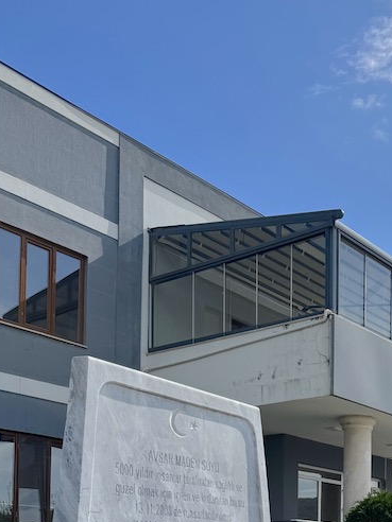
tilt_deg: +3.1
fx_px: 755
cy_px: 535
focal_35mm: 50
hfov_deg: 28.1
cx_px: 346
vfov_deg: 34.4
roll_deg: -1.6
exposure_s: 1/7937
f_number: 1.78
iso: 80
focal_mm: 6.76
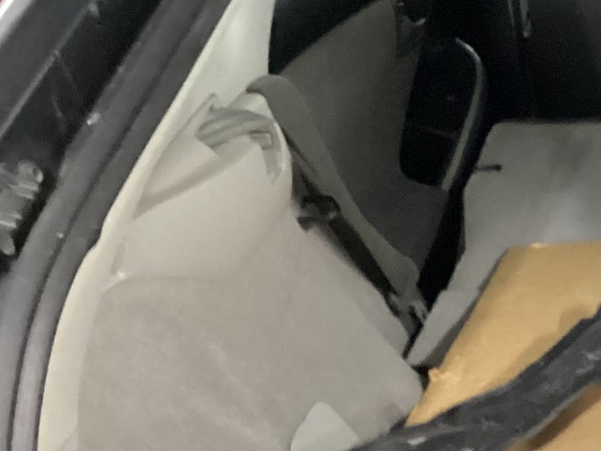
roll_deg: +0.4
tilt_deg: -30.3
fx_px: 1667
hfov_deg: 18.1
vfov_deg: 15.4
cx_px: 909
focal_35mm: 96
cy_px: 329
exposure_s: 1/25
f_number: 2.4
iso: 500
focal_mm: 3.3
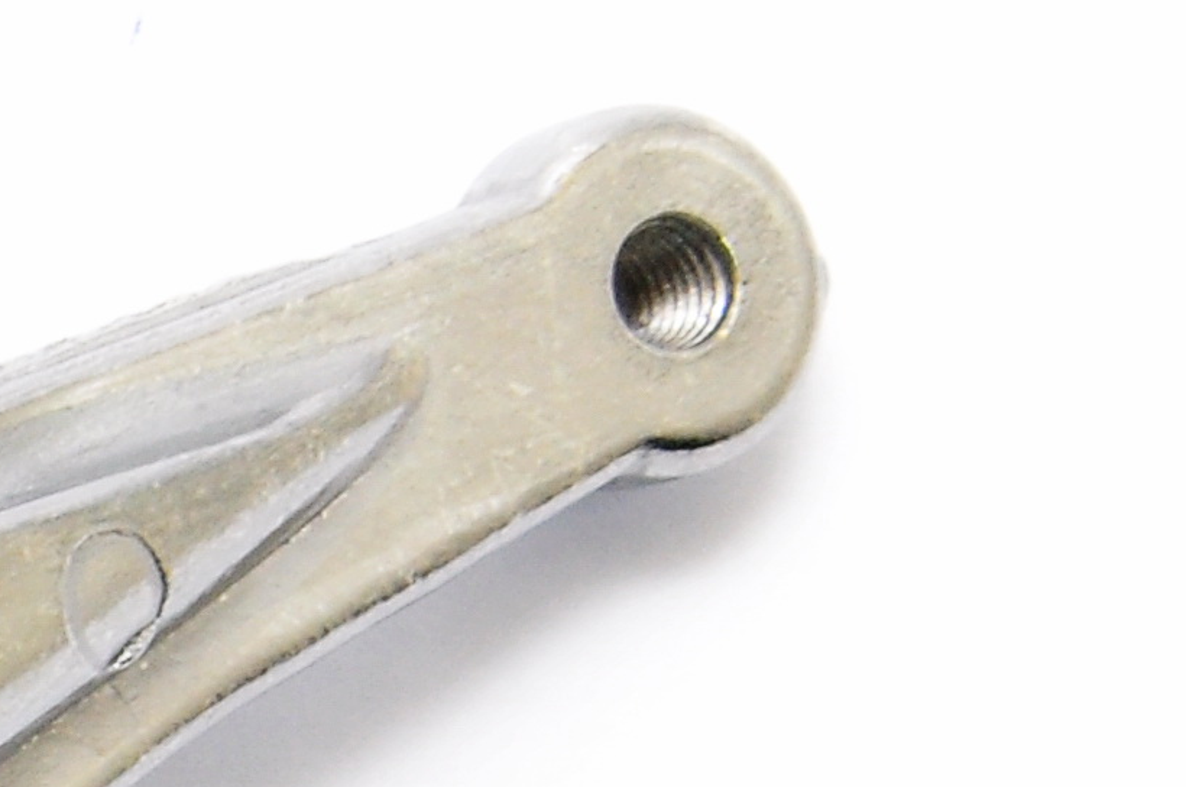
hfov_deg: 2.7
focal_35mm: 769
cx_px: -1514
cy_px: 1671
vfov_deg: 1.8
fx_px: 25294
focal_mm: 98
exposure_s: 1/60
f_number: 22
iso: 400
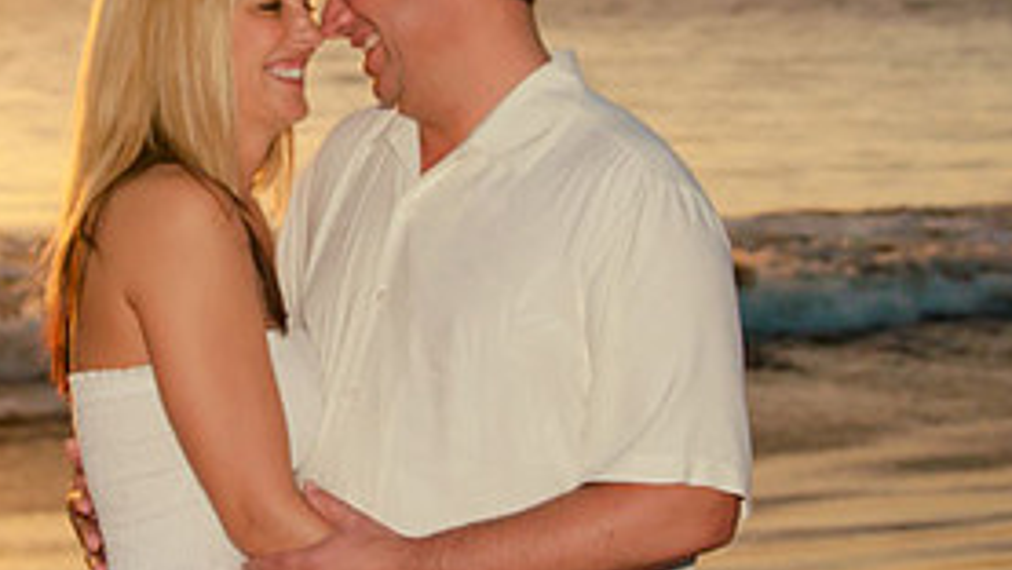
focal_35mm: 105
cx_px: 300
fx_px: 2818
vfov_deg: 11.5
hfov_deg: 20.3
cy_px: 82
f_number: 2.8
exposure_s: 1/4000
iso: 400
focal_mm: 32
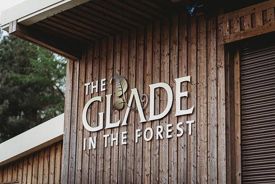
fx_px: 649
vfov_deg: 16.1
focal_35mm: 85
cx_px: 138
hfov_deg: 23.9
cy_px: 92
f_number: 1.8
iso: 200
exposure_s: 1/2000
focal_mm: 85
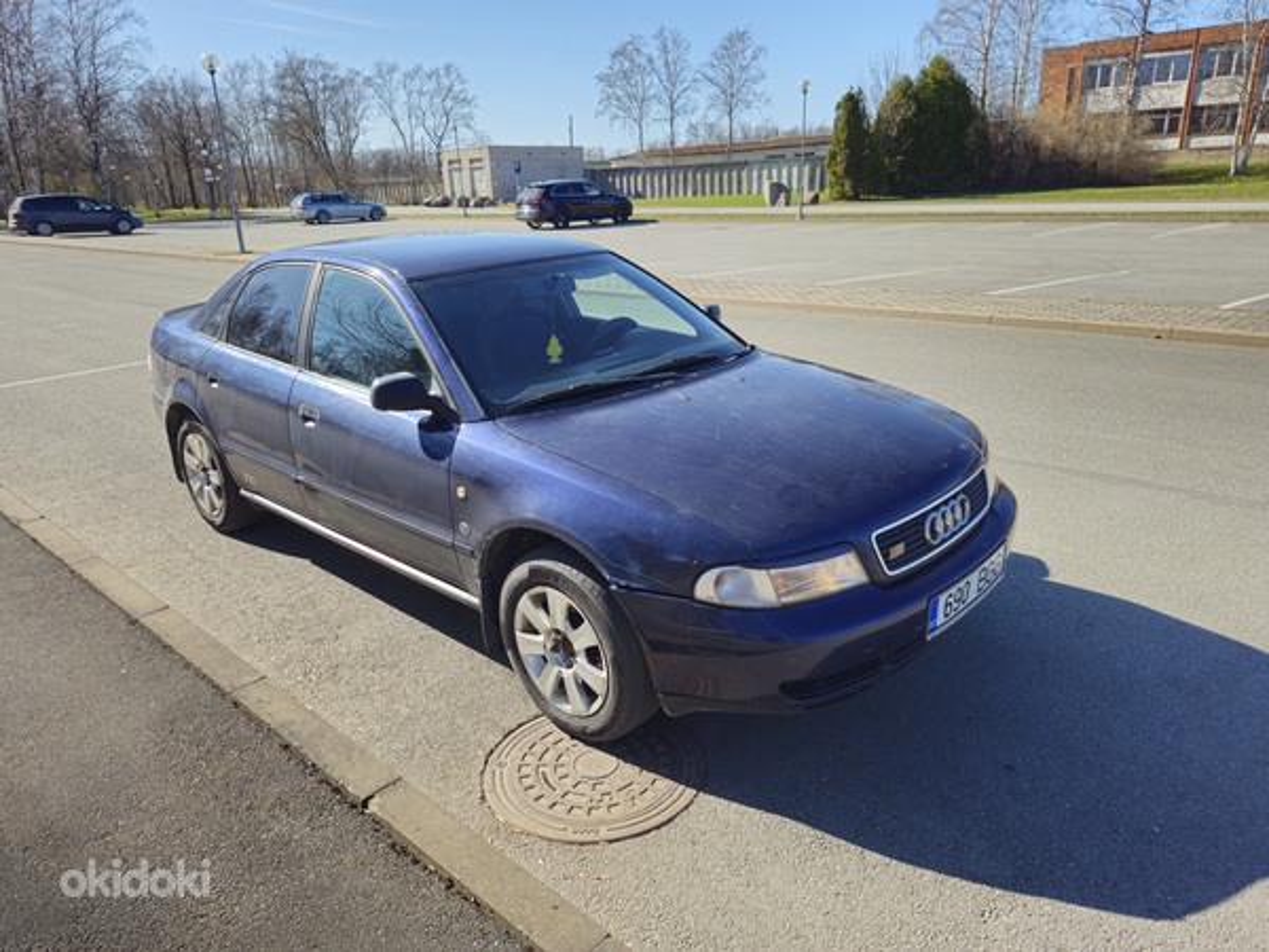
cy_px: 476
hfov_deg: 73.9
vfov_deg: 58.9
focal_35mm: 23
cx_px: 634
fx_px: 843
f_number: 1.8
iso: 50
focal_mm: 5.54
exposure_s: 1/874
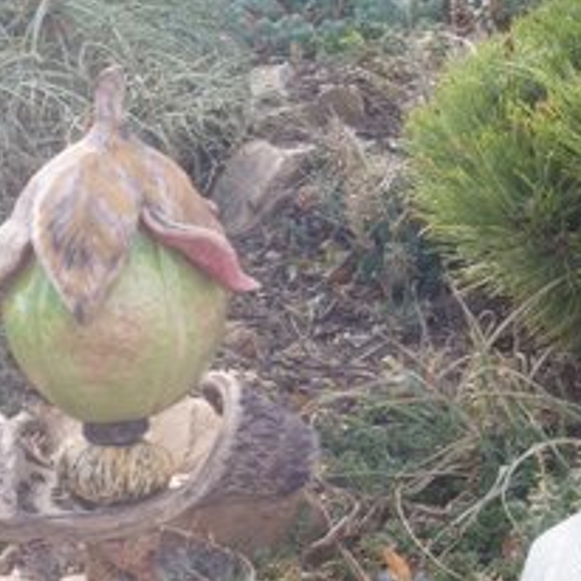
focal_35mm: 99
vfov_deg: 17.2
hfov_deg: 17.6
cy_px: 584
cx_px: 310
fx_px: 1880
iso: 100
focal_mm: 8.6
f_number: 4
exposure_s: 1/100
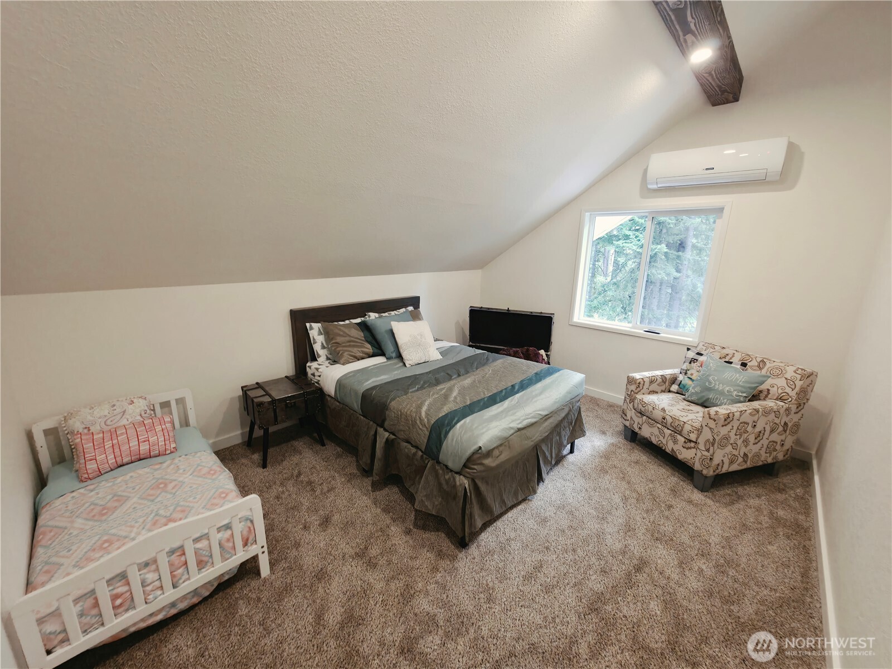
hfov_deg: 106.2
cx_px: 446
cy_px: 334
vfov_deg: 89.9
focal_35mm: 13
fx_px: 335
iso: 160
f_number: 1.9
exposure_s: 1/30
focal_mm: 2.2
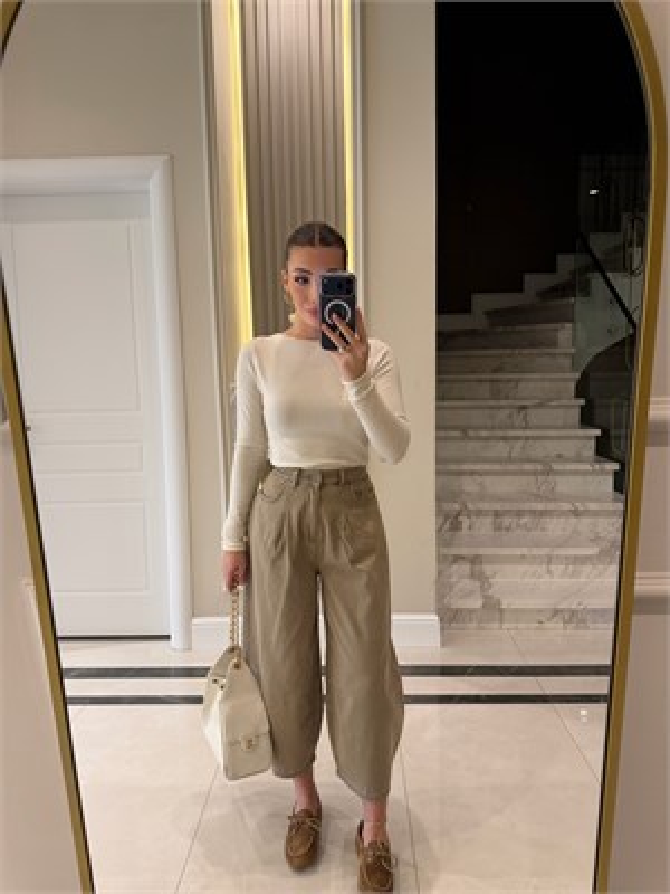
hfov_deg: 56.8
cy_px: 447
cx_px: 335
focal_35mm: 24
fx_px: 619
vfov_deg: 71.6
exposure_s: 1/89
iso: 200
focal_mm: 6.76
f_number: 1.78
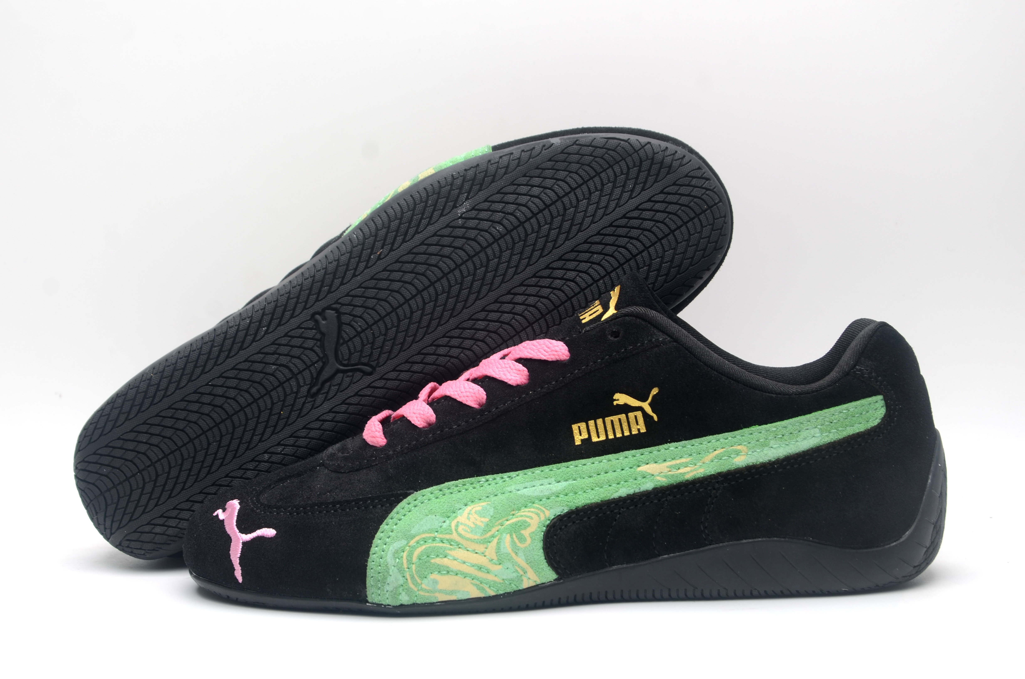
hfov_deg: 28.1
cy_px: 340
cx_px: 512
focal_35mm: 72
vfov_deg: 18.8
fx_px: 2046
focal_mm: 48
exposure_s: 1/125
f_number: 8
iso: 100
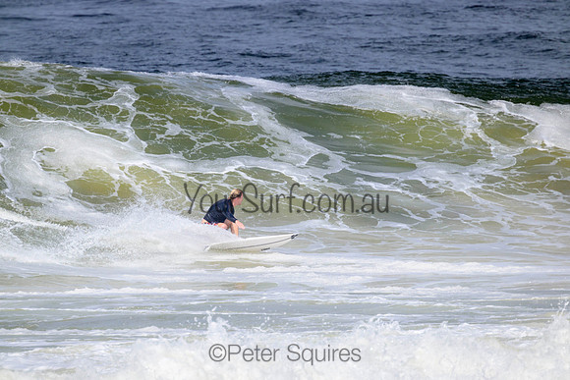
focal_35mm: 800
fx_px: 12669
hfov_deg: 2.6
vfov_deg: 1.7
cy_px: 190
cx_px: 285
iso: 640
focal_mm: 800
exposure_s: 1/2000
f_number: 11
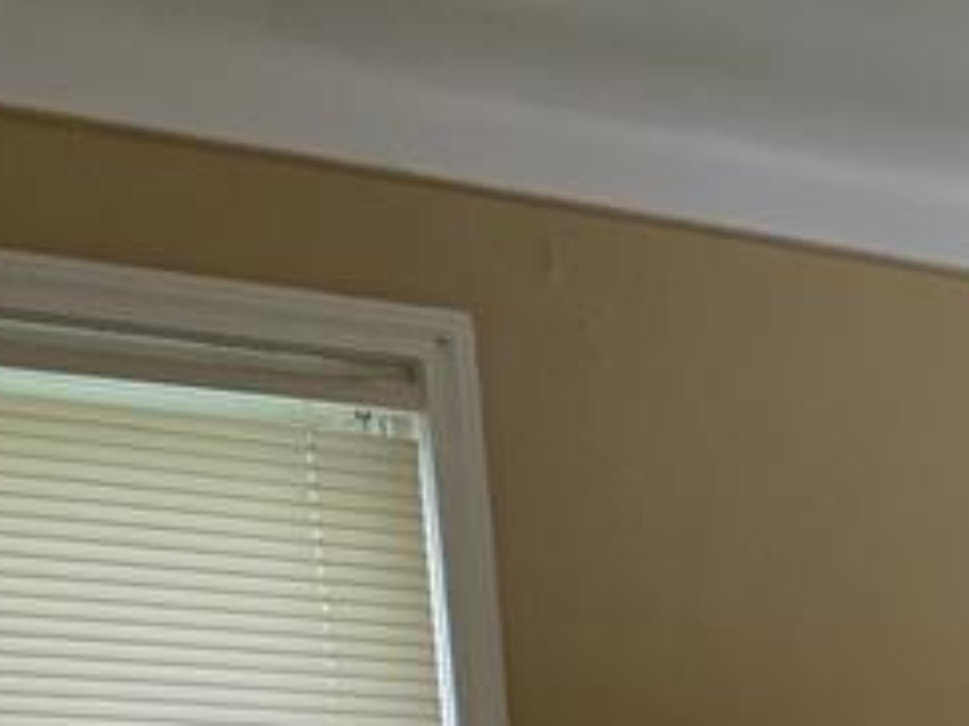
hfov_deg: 17.2
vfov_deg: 13.2
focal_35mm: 97
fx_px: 2714
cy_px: 1452
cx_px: 1663
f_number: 1.7
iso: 640
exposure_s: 1/120
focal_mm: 6.3
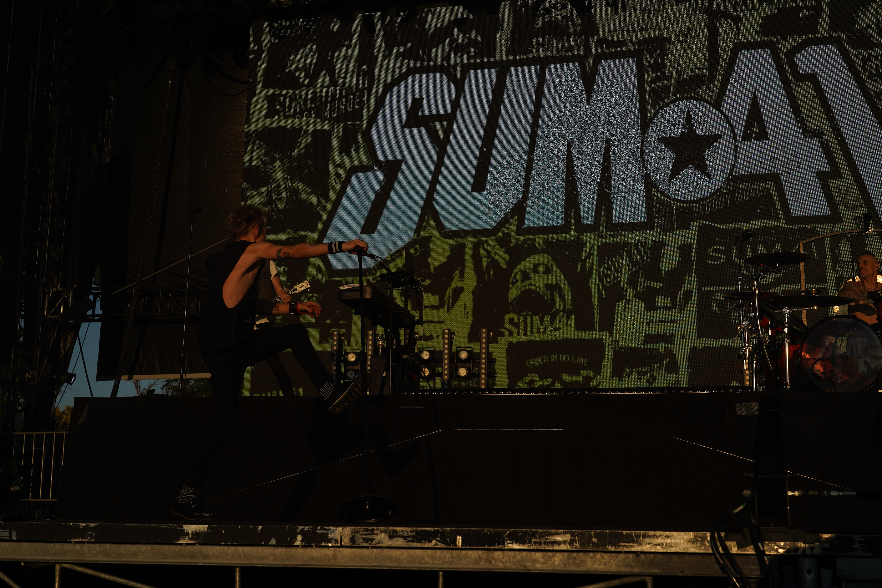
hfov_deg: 44.5
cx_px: 441
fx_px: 1078
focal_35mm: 44
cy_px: 294
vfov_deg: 30.5
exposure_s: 1/800
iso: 100
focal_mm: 44
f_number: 8
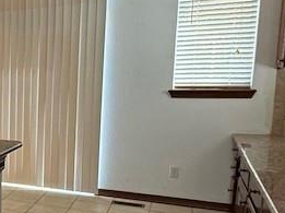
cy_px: 130
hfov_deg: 25.3
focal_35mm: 55
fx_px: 452
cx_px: -155
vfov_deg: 26.4
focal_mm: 2.22
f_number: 2.2
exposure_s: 1/120
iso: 200
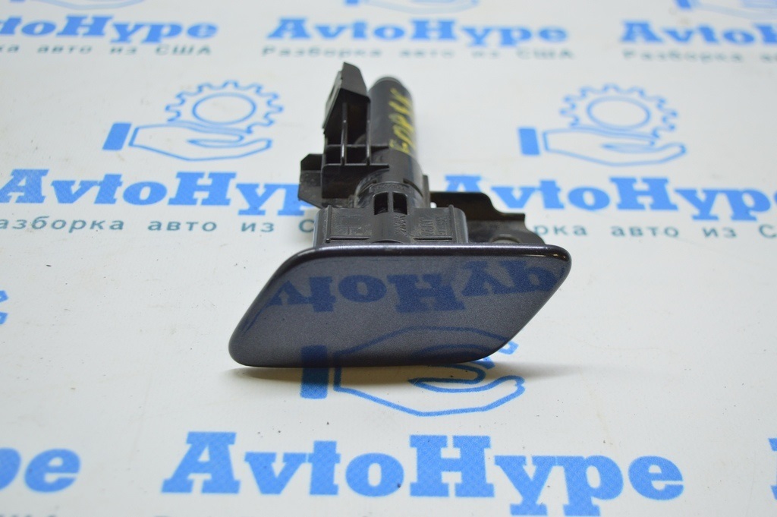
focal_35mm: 51
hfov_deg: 38.9
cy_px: 258
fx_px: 1100
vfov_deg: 26.4
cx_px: 388
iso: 400
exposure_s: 1/40
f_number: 4.5
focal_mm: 34
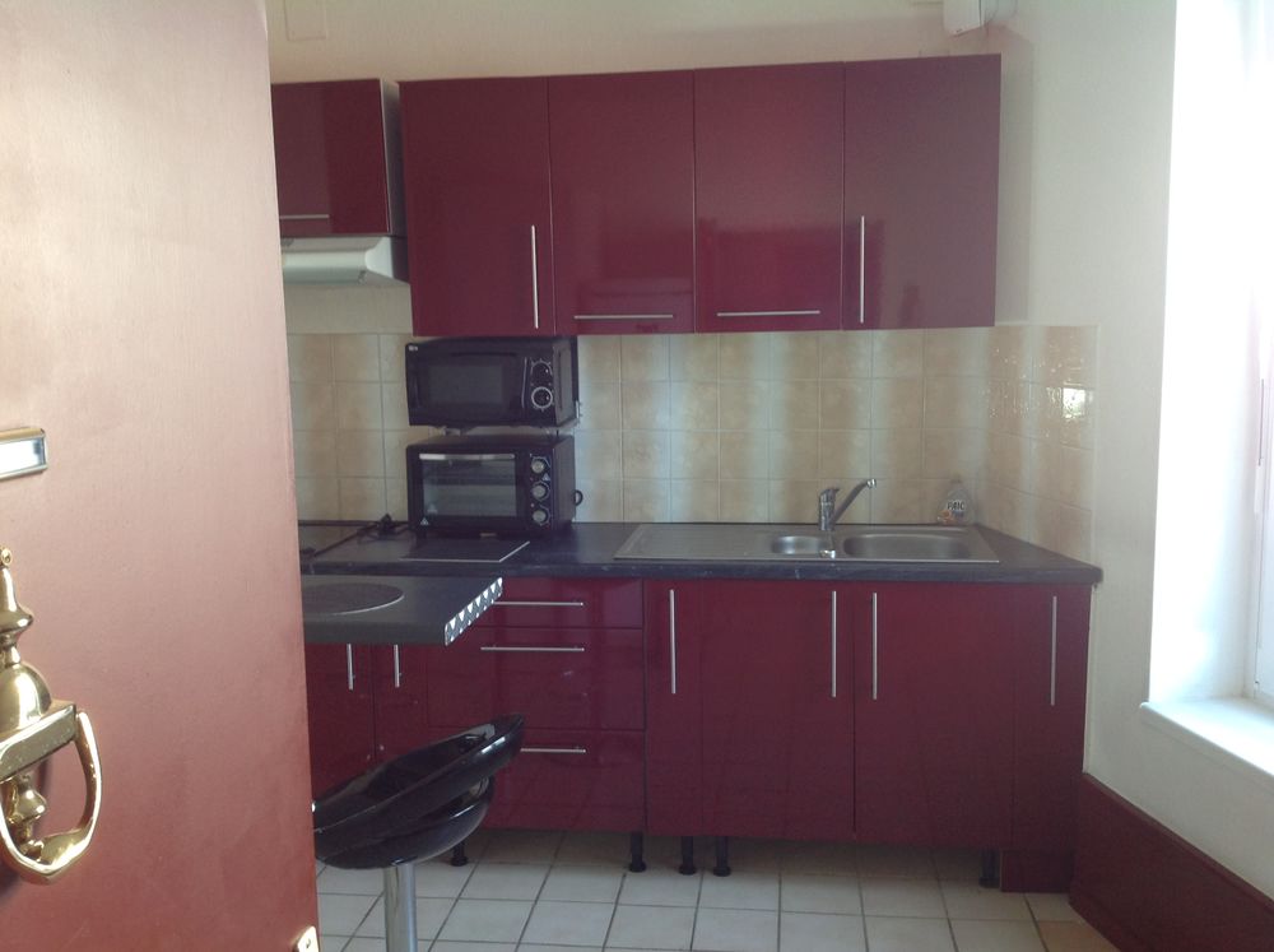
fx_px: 1286
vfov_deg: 40.6
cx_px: 637
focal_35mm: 35
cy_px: 476
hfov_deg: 52.7
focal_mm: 4.28
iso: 80
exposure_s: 1/15
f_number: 2.4
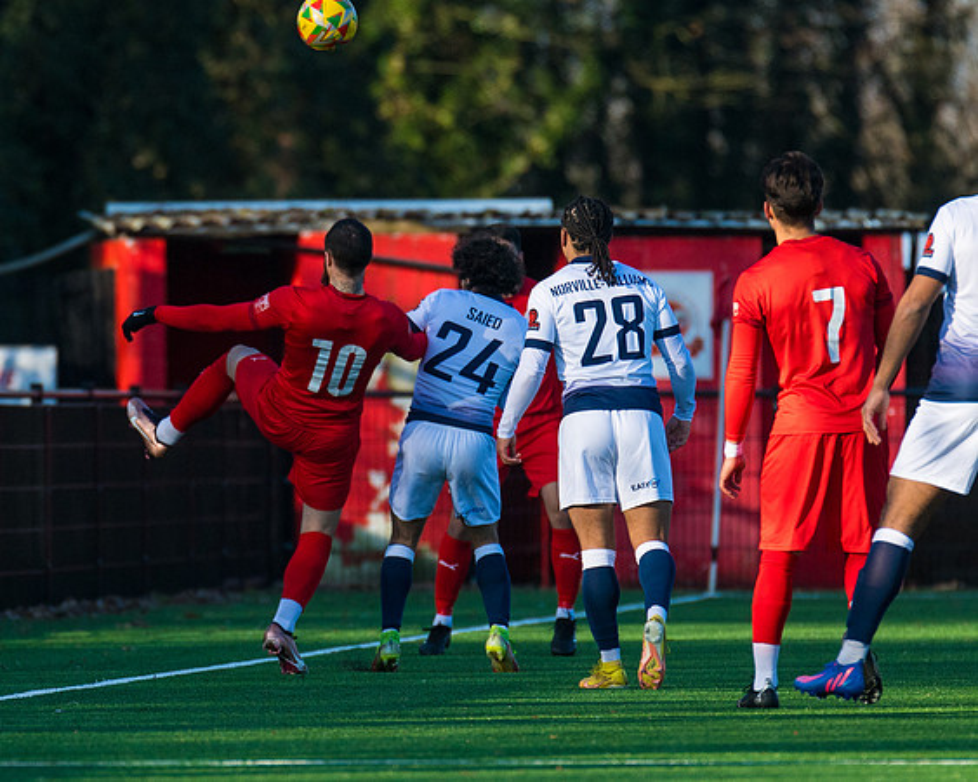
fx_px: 18494
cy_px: 448
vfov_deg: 2.4
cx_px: 305
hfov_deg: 3.0
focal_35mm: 639
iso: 400
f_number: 4
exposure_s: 1/3200
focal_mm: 330
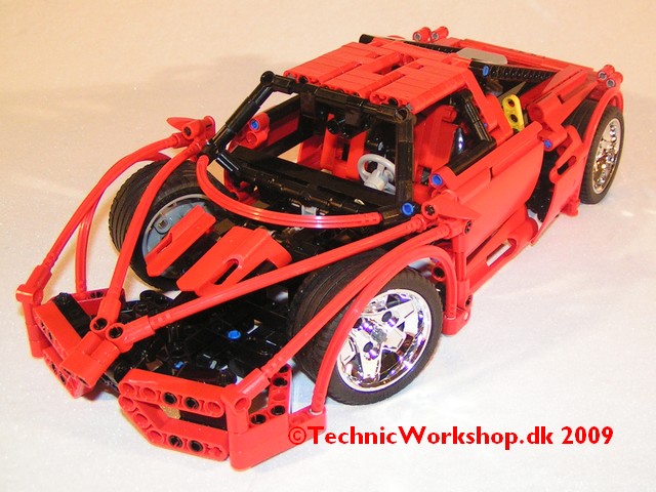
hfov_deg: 49.0
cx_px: 328
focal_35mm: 38
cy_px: 246
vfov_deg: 37.7
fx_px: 720
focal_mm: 5.8
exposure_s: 1/40
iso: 160
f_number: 2.8
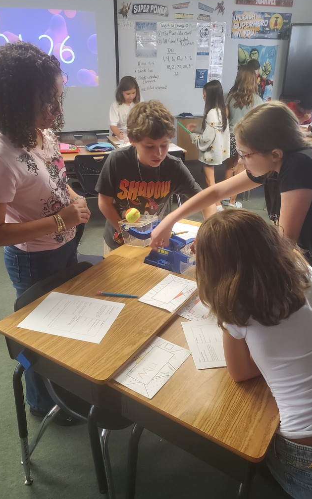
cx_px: 161
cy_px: 247
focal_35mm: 28
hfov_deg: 44.5
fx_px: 381
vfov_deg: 66.5
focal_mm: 4.3
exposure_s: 1/40
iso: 250
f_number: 2.4
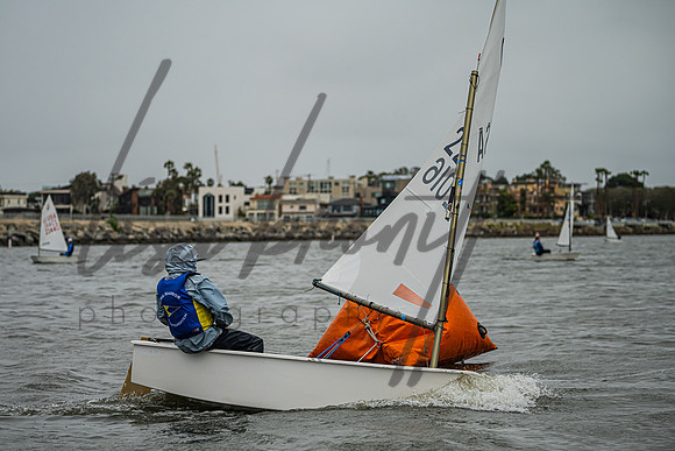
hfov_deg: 16.3
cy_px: 245
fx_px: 2354
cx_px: 298
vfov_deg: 10.9
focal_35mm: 126
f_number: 4.5
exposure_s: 1/3200
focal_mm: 110
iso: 320
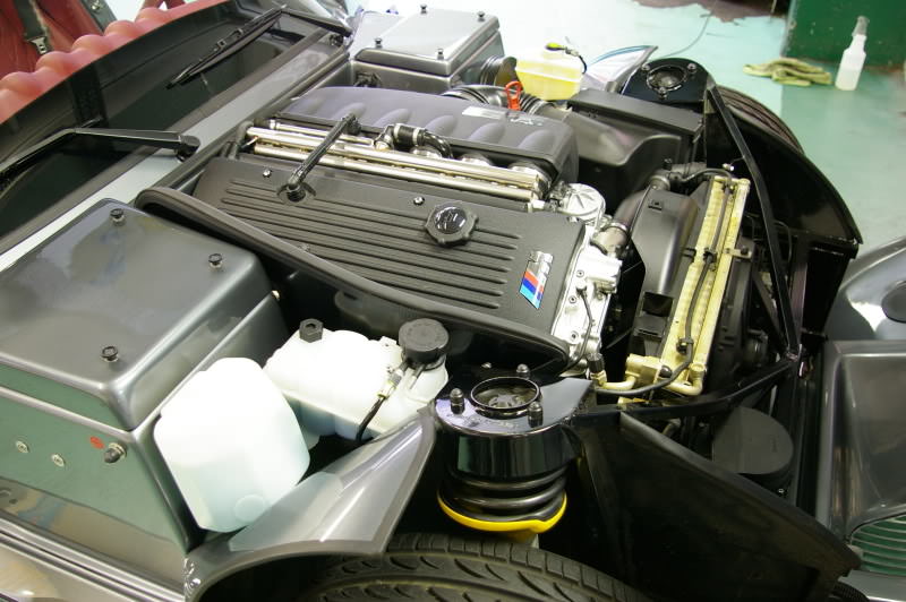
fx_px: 792
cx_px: 453
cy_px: 301
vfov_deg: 41.6
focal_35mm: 32
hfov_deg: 59.5
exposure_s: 1/4
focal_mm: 21
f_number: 4
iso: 400
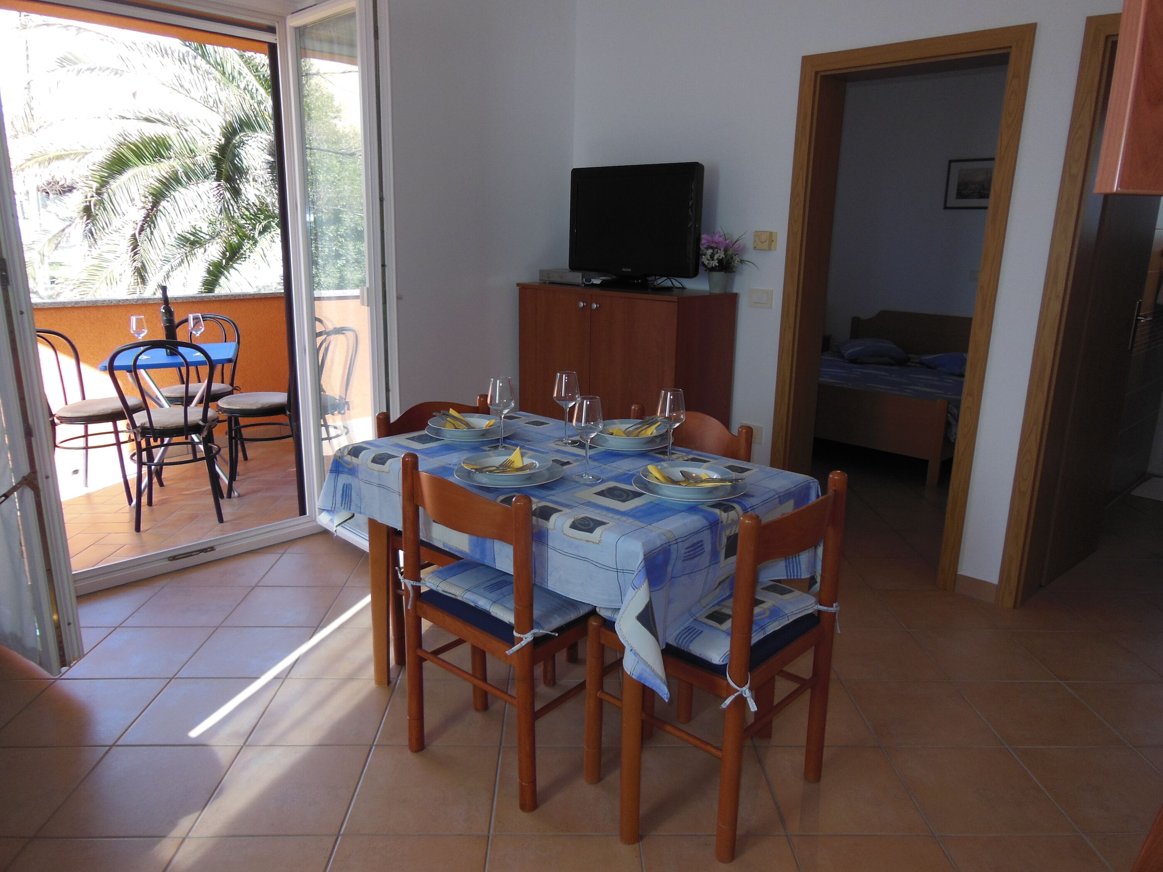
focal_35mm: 25
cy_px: 436
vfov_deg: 54.9
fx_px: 840
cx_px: 582
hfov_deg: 69.4
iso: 125
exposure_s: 1/100
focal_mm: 4.5
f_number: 3.5
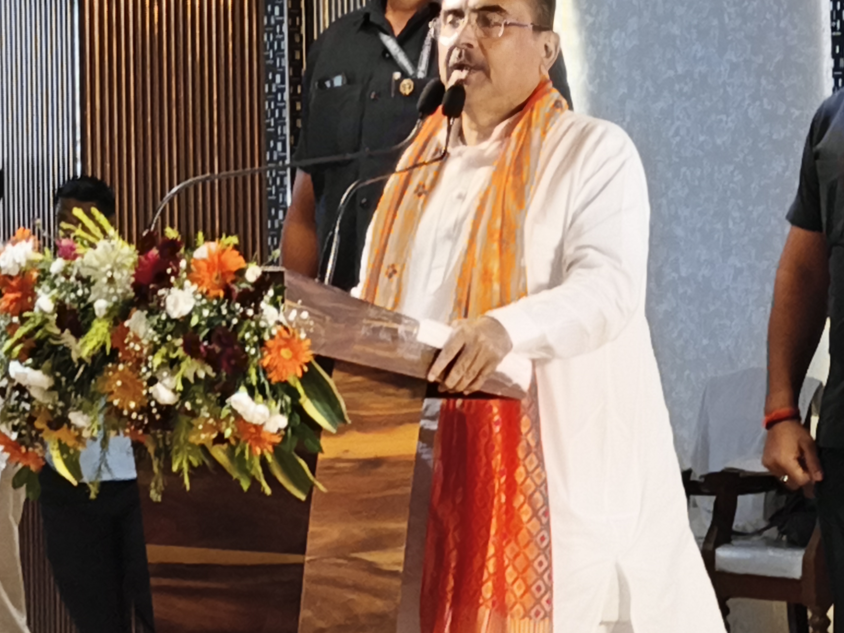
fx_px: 6120
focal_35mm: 251
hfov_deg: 7.9
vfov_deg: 5.9
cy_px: 210
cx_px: 379
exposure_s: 1/50
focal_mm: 7.1
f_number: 1.85
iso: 248
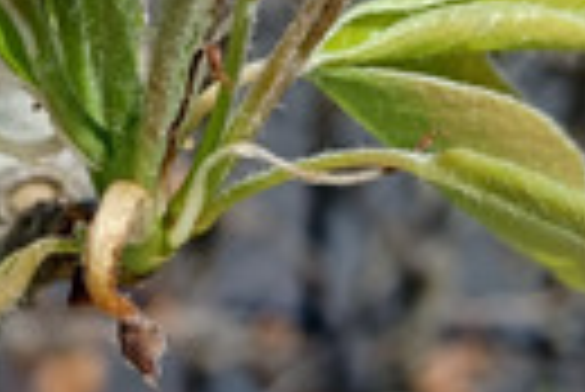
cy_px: 532
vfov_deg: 11.1
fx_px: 1952
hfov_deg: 17.0
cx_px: 166
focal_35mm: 120
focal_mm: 4.6
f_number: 1.8
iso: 32
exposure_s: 1/246
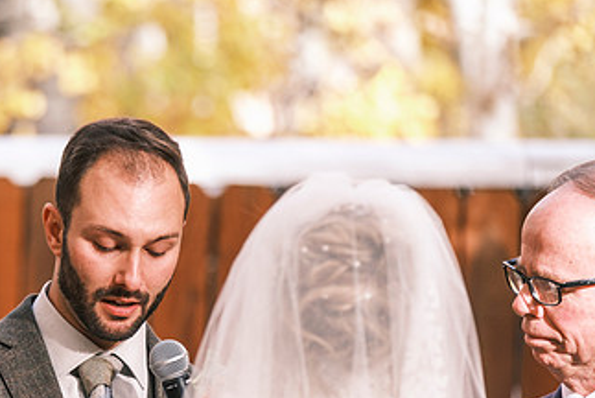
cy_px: 334
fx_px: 6236
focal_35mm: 377
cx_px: 96
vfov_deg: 3.7
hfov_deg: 5.5
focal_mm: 140
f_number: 3.2
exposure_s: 1/500
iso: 400
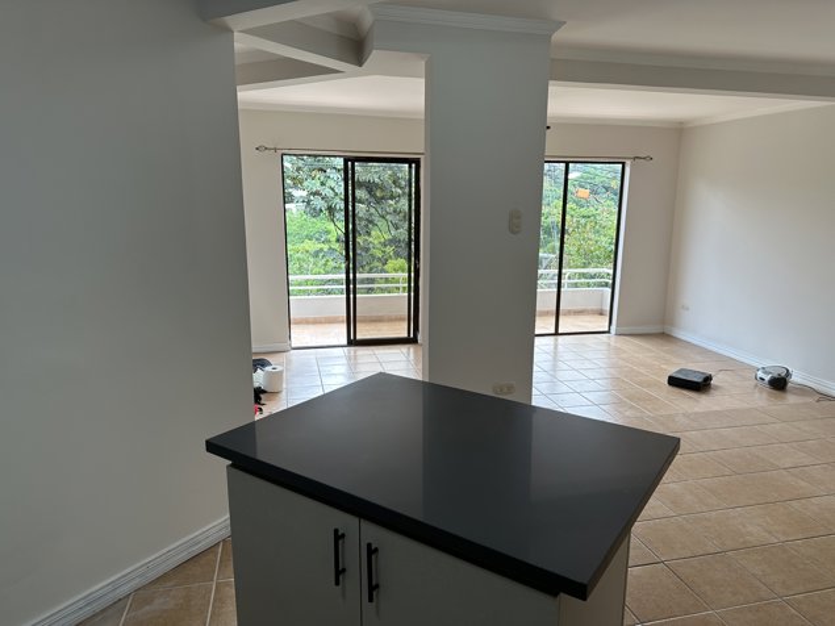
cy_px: 313
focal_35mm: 24
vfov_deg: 56.8
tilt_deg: -11.1
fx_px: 579
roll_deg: -0.8
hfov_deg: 71.6
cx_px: 418
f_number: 1.78
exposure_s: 1/136
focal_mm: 6.86
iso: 64
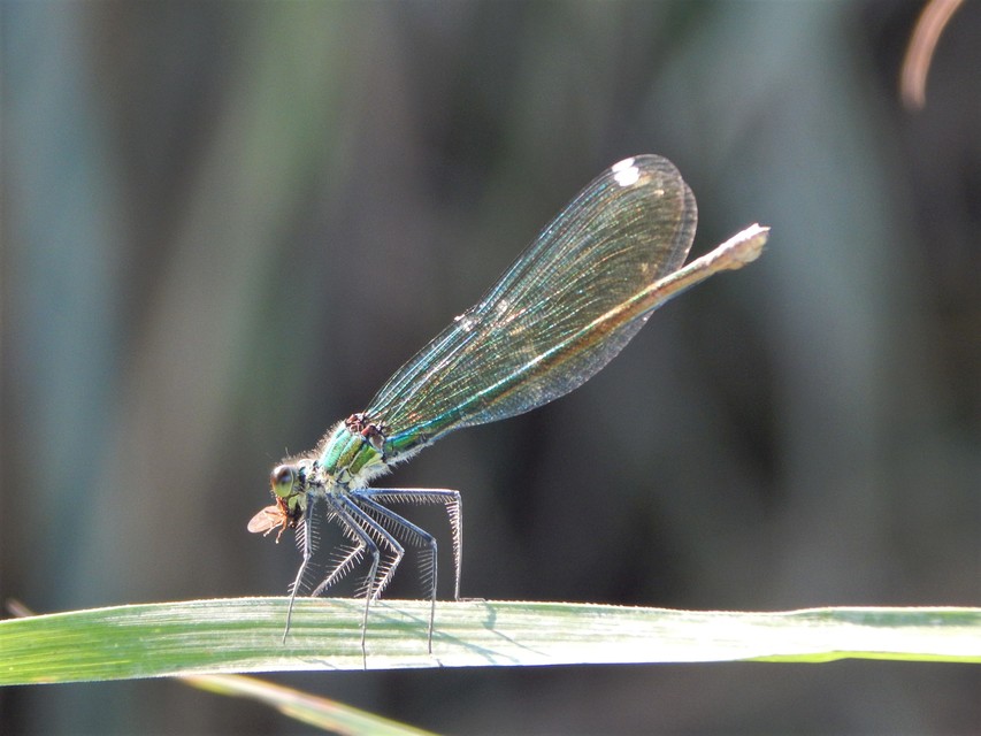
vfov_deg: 3.5
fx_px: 12046
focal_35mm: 425
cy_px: 368
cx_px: 490
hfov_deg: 4.7
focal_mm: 76.4
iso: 220
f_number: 5.7
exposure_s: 1/60
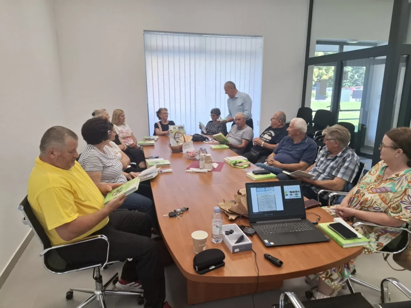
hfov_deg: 73.9
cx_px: 206
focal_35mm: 23
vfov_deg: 58.9
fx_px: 273
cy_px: 154
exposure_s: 1/100
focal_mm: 5.54
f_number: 1.8
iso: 50
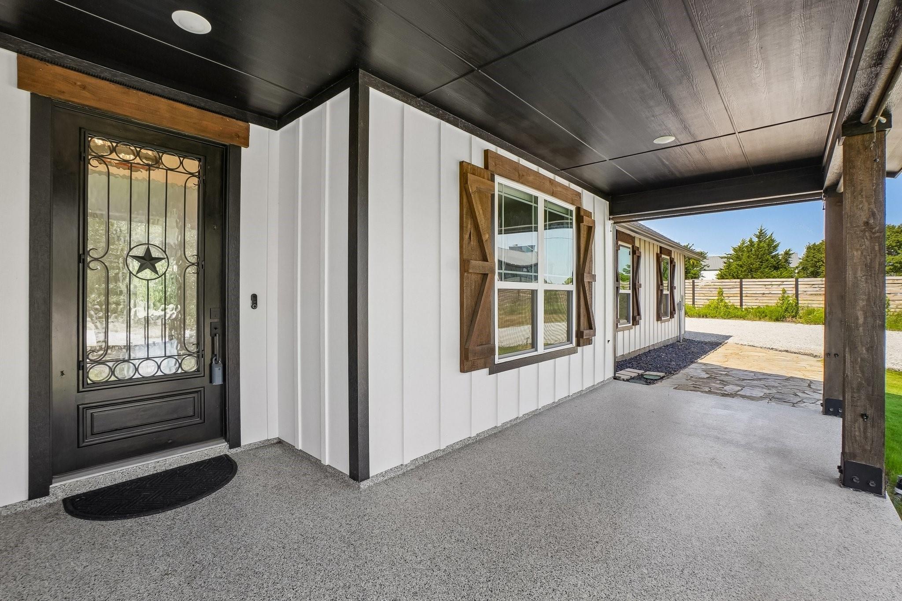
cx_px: 451
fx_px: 376
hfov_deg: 100.4
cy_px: 300
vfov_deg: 77.3
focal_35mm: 15
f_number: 8
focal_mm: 10
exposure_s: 1/200
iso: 400
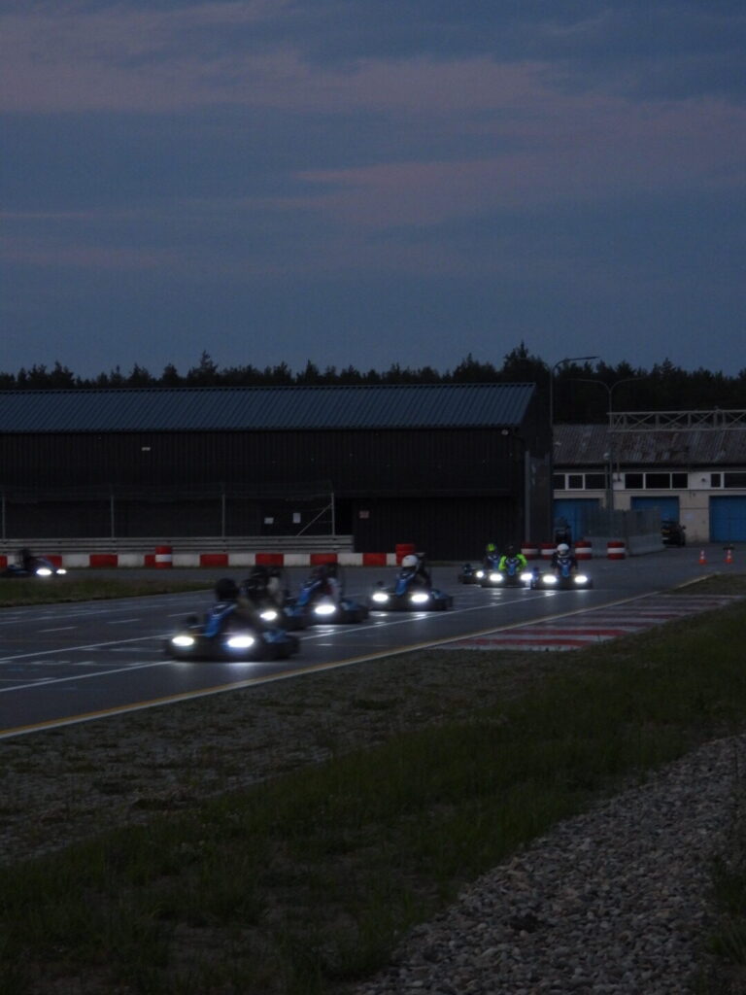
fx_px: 3879
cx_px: 373
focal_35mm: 135
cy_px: 498
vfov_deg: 14.6
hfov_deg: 11.0
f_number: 4
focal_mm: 24.3
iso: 400
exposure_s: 1/50
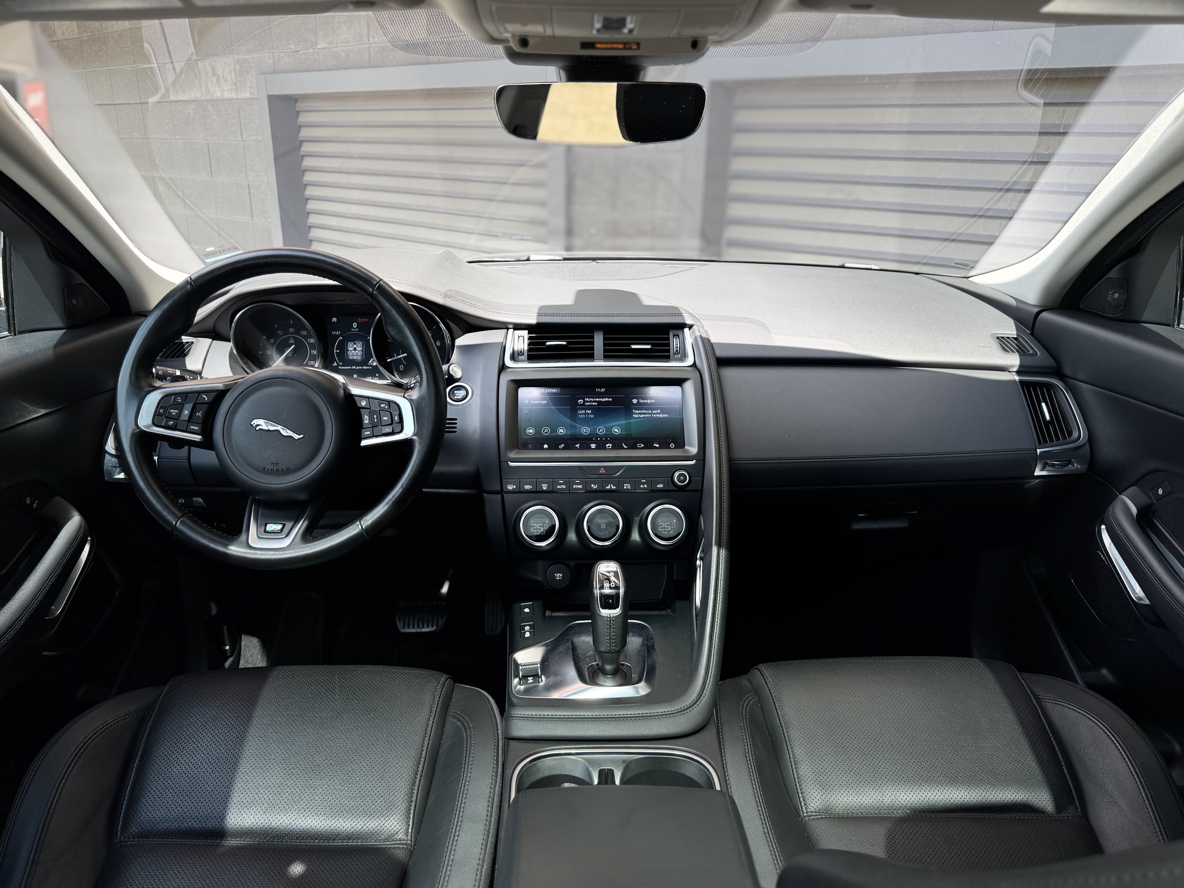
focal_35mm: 24
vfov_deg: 56.8
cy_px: 444
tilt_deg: -18.4
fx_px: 821
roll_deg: -0.8
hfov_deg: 71.6
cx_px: 592
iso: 80
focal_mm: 6.76
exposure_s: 1/495
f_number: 1.78
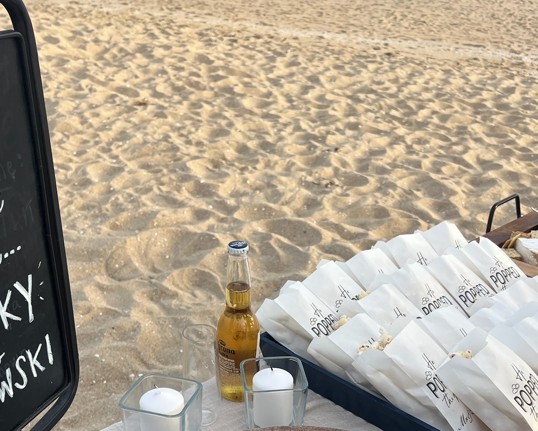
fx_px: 685
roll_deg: -2.4
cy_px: 380
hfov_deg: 42.9
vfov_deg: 33.3
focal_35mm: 43
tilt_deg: -37.8
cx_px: 282
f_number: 1.5
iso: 50
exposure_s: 1/982
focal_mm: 5.7
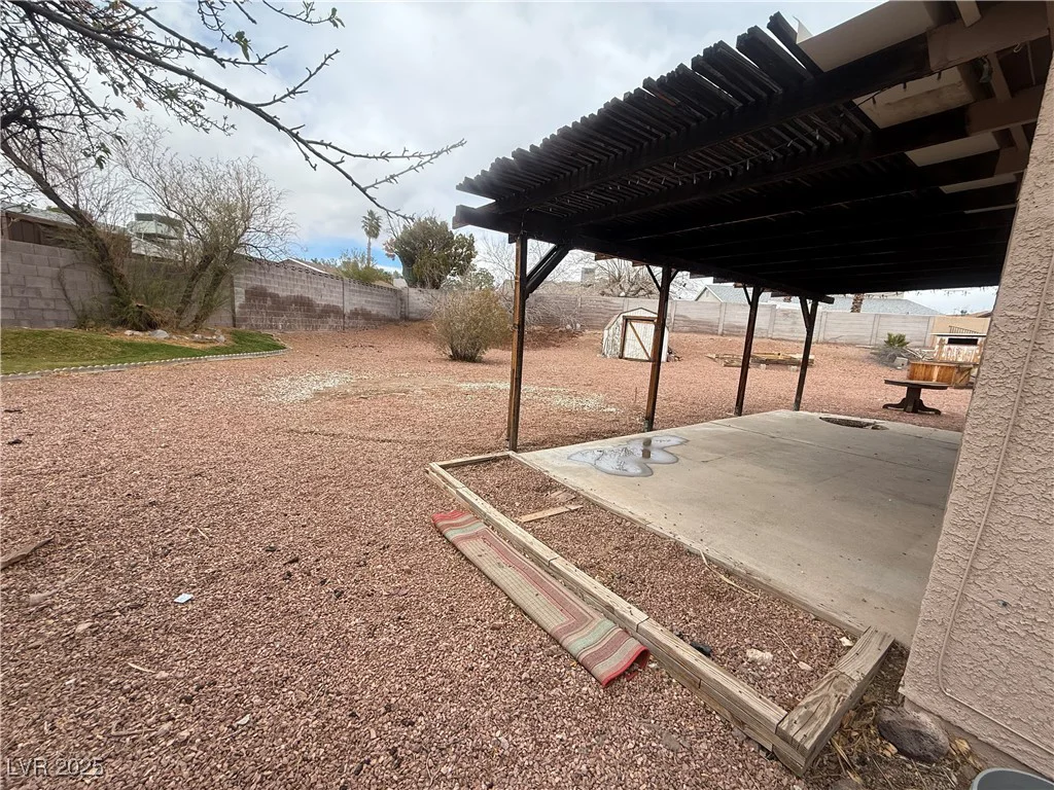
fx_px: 426
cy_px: 395
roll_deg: -3.3
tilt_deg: -10.4
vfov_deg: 85.7
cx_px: 527
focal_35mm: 14
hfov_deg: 102.1
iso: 50
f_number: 2.2
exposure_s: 1/830
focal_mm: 2.22
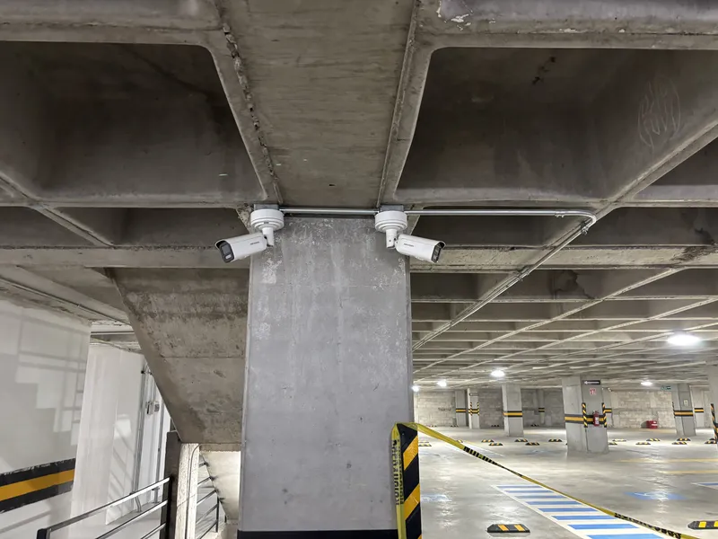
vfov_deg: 53.1
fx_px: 539
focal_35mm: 26
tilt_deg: +13.5
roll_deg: -0.3
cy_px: 270
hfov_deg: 67.3
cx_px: 359
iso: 500
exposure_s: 1/42
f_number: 1.6
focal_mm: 5.96
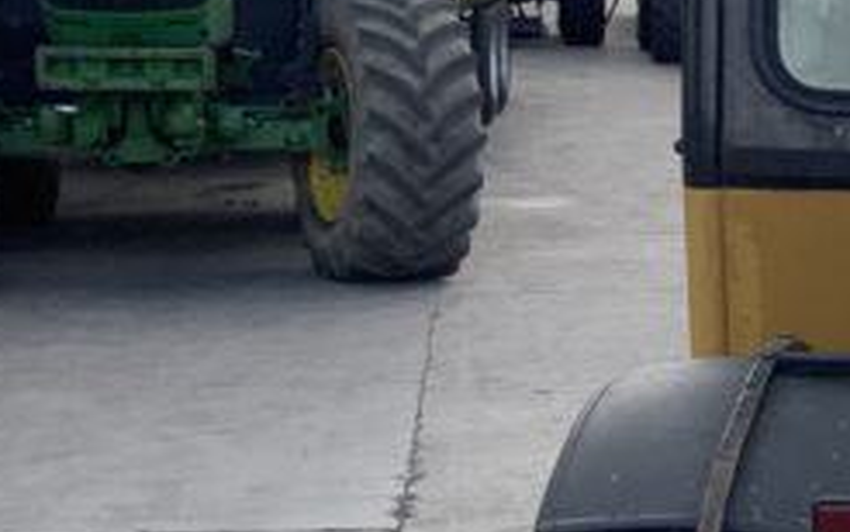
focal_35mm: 128
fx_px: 2967
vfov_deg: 10.2
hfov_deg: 14.0
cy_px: 387
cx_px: 1634
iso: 16
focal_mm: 3
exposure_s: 1/719
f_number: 1.8
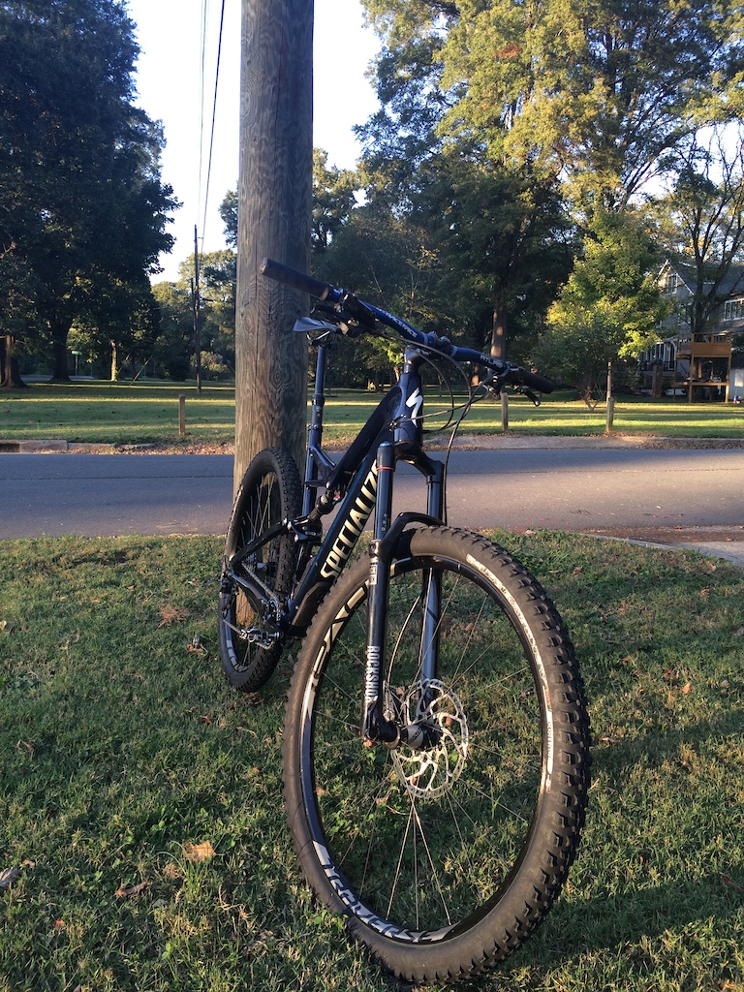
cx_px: 372
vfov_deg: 61.7
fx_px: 831
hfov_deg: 48.2
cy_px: 496
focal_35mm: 29
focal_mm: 4.15
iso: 32
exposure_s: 1/120
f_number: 2.2
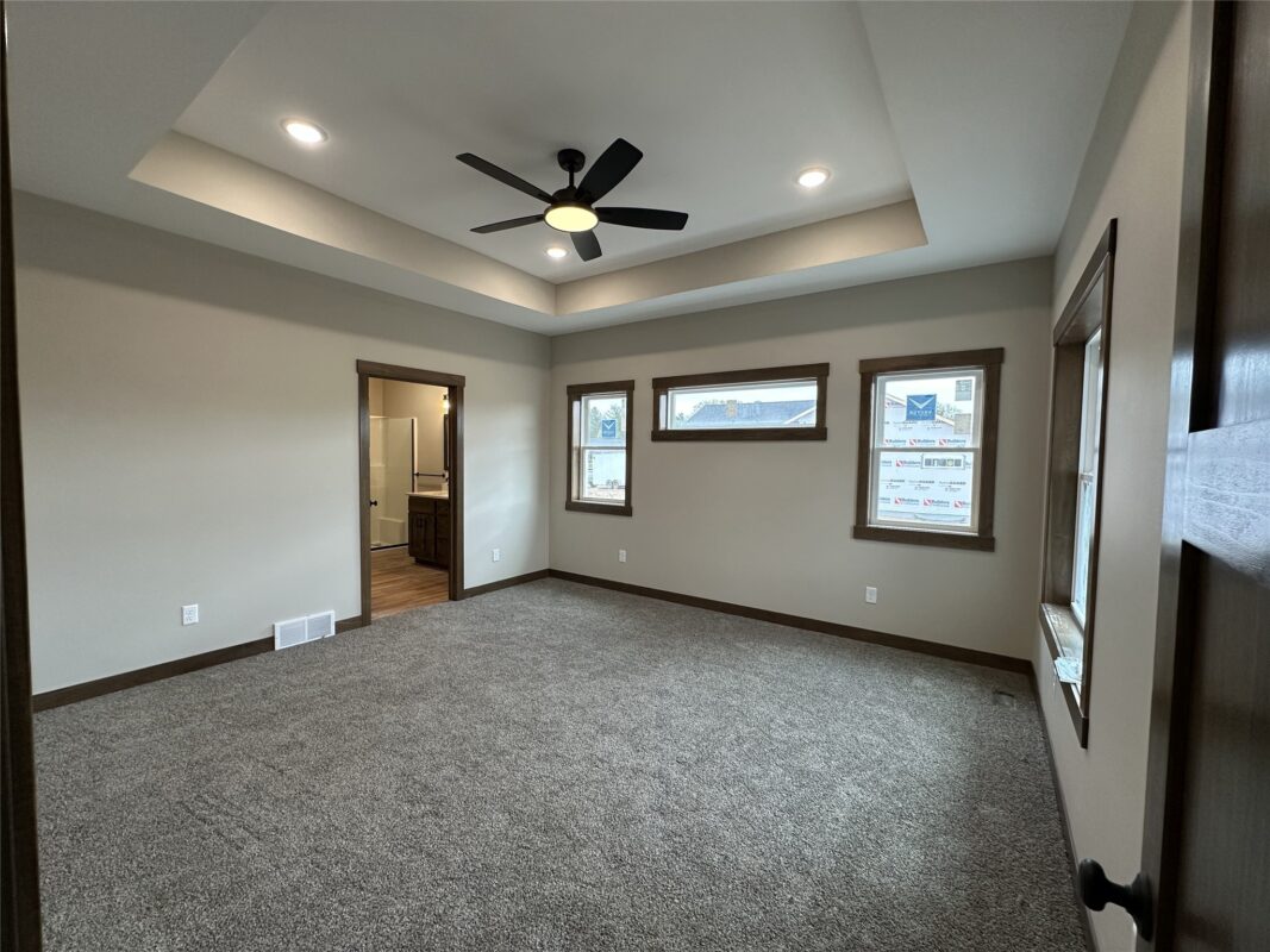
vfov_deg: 85.7
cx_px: 635
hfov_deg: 102.1
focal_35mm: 14
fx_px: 514
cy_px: 476
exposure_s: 1/120
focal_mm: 2.22
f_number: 2.2
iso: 160
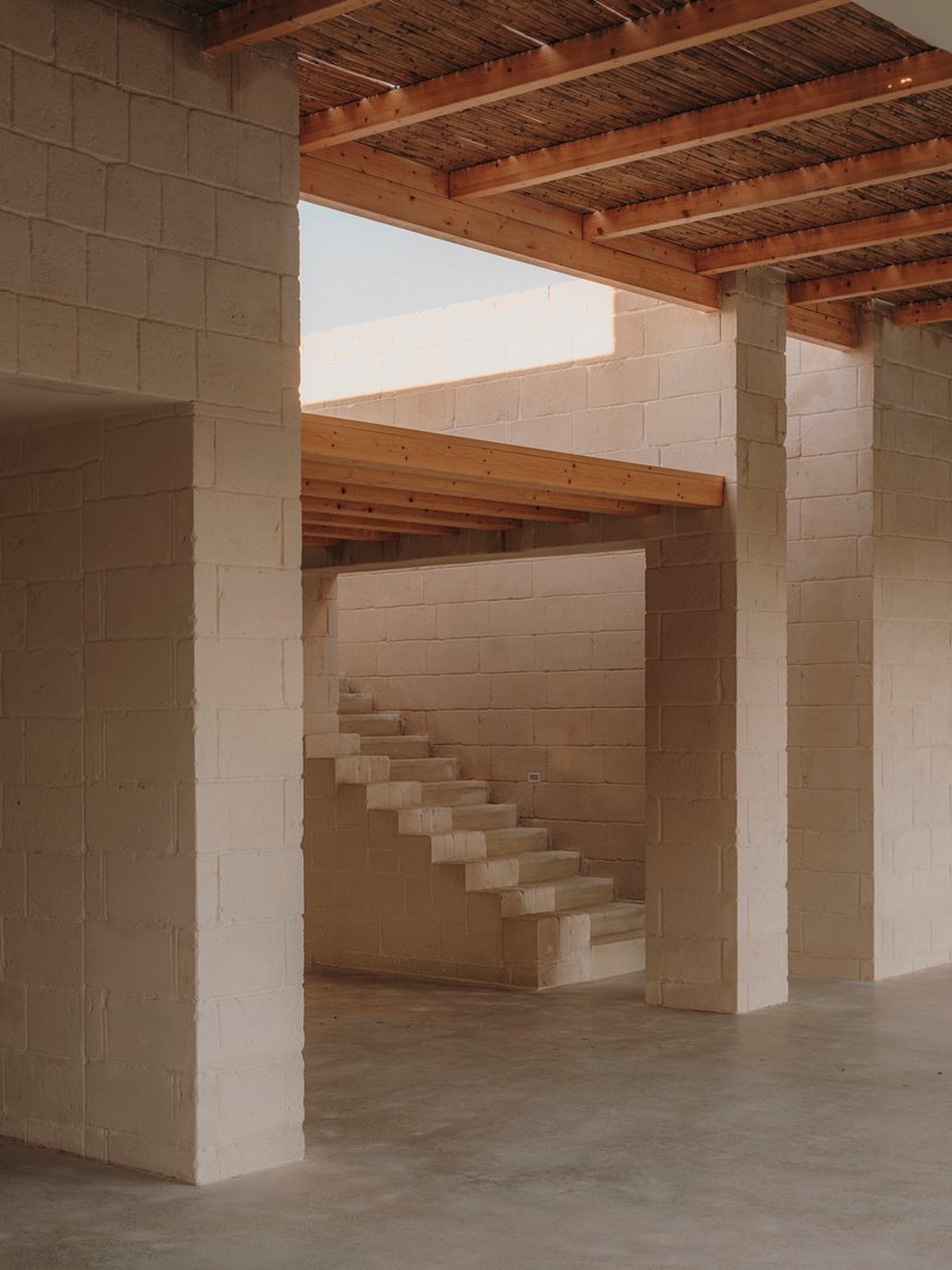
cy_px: 635
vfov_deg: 37.5
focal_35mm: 51
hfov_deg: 28.6
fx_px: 1870
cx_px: 476
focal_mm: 64
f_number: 11
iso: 250
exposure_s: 1/17
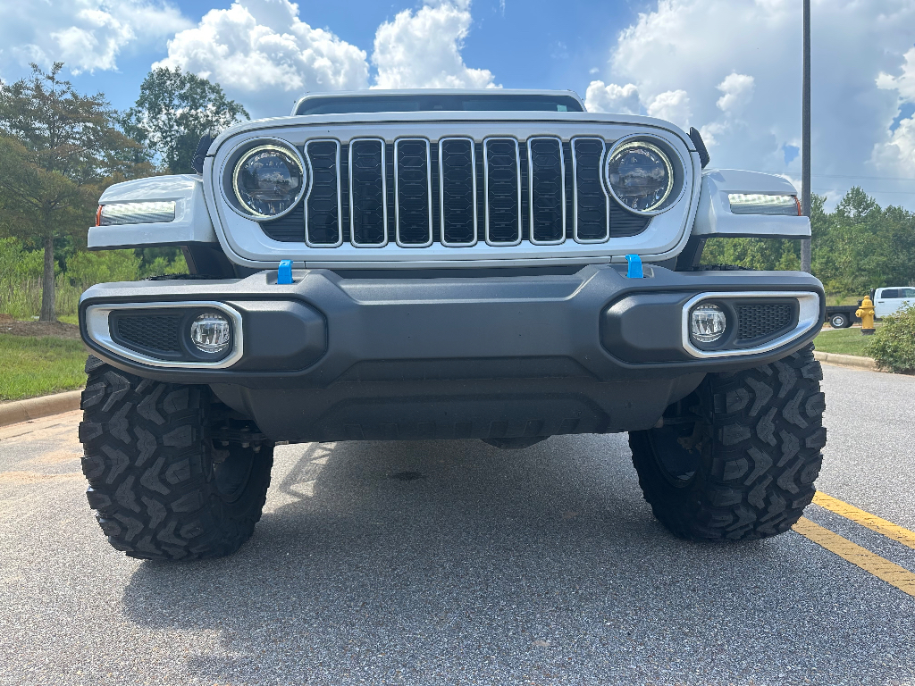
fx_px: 634
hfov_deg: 71.6
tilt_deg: -0.2
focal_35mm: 24
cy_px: 343
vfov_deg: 56.8
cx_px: 458
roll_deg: -0.4
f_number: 1.78
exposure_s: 1/1587
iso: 80
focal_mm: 6.86
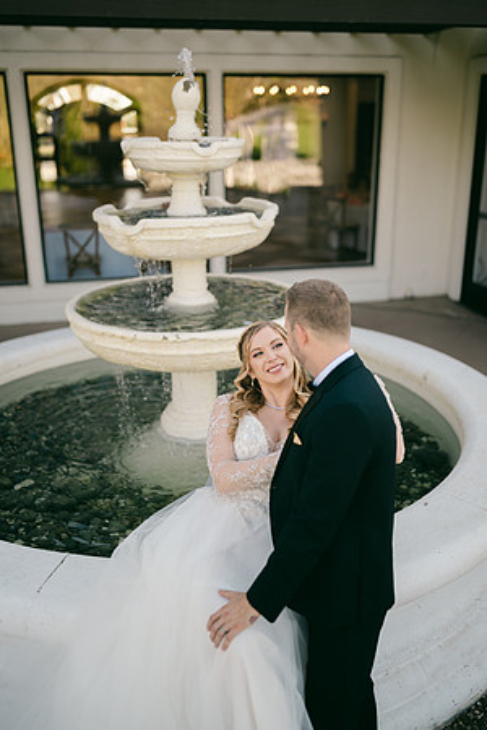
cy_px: 365
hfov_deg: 37.9
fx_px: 710
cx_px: 244
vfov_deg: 54.4
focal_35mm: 35
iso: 64
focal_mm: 35
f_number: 1.3
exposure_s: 1/1600
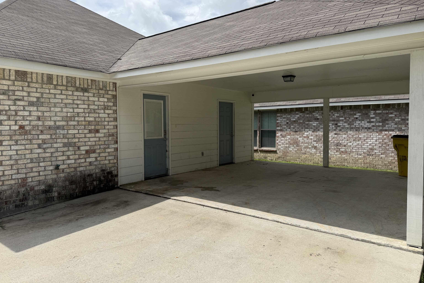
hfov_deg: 71.5
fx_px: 294
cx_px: 212
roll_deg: +0.0
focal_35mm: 25
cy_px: 137
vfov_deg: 51.3
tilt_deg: -2.4
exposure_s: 1/4975
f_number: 1.78
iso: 80
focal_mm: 6.76
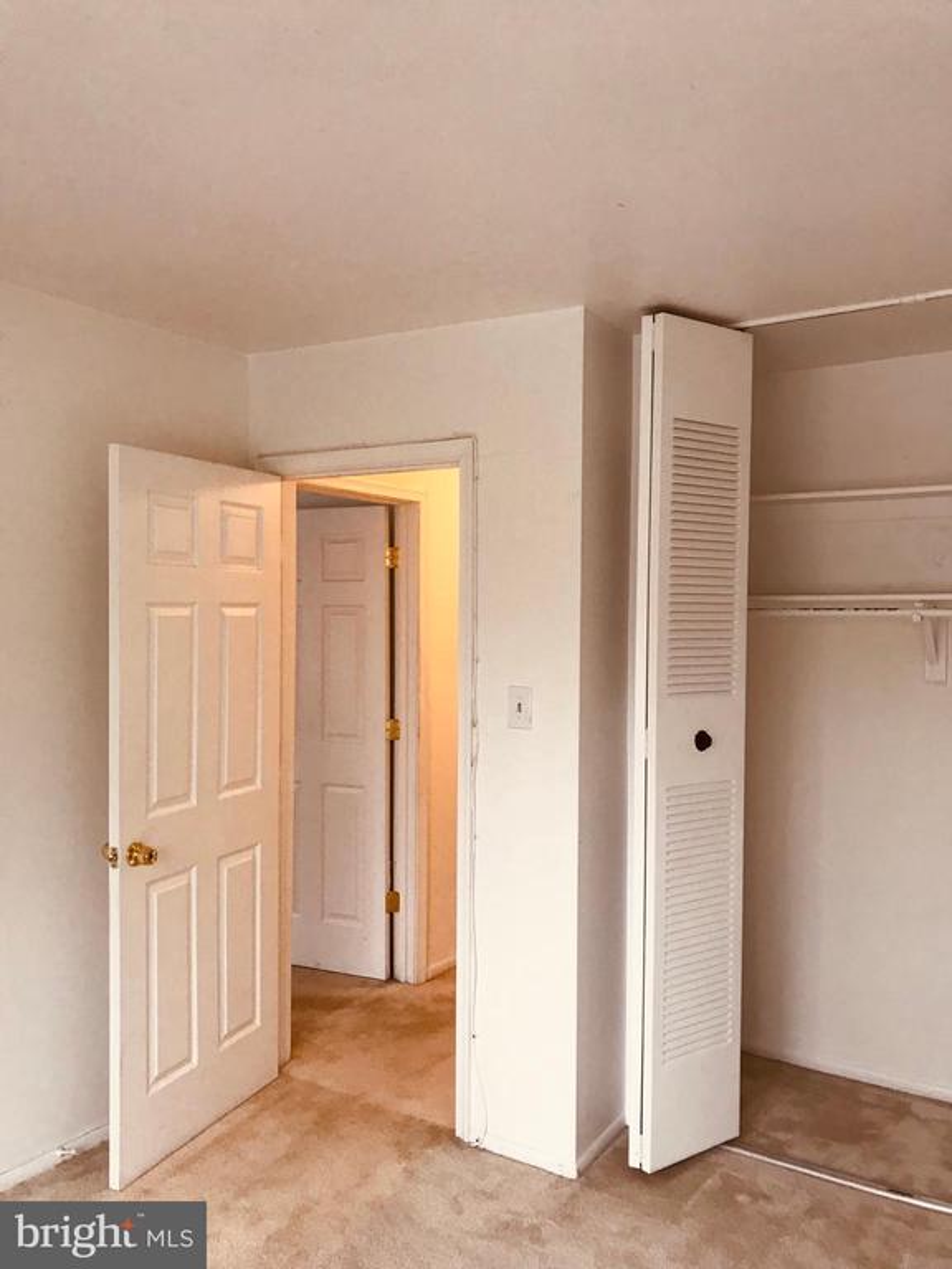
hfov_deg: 49.7
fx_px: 1027
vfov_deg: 63.4
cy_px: 634
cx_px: 476
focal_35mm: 28
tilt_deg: +0.6
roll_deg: -0.5
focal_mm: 3.99
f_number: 1.8
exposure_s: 1/17
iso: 40
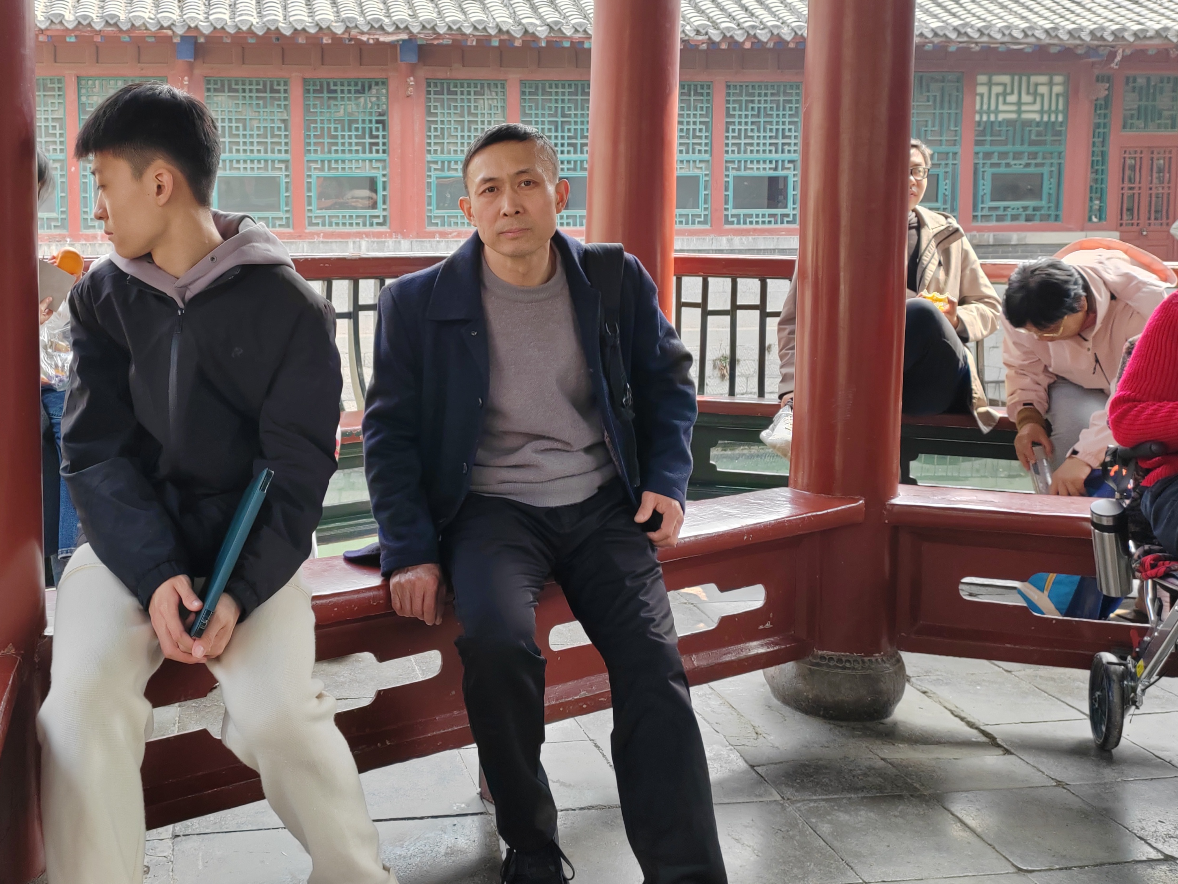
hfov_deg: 49.3
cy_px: 310
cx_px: 394
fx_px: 1259
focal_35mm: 37
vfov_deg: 38.3
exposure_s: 1/210
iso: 100
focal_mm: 5.52
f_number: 1.9
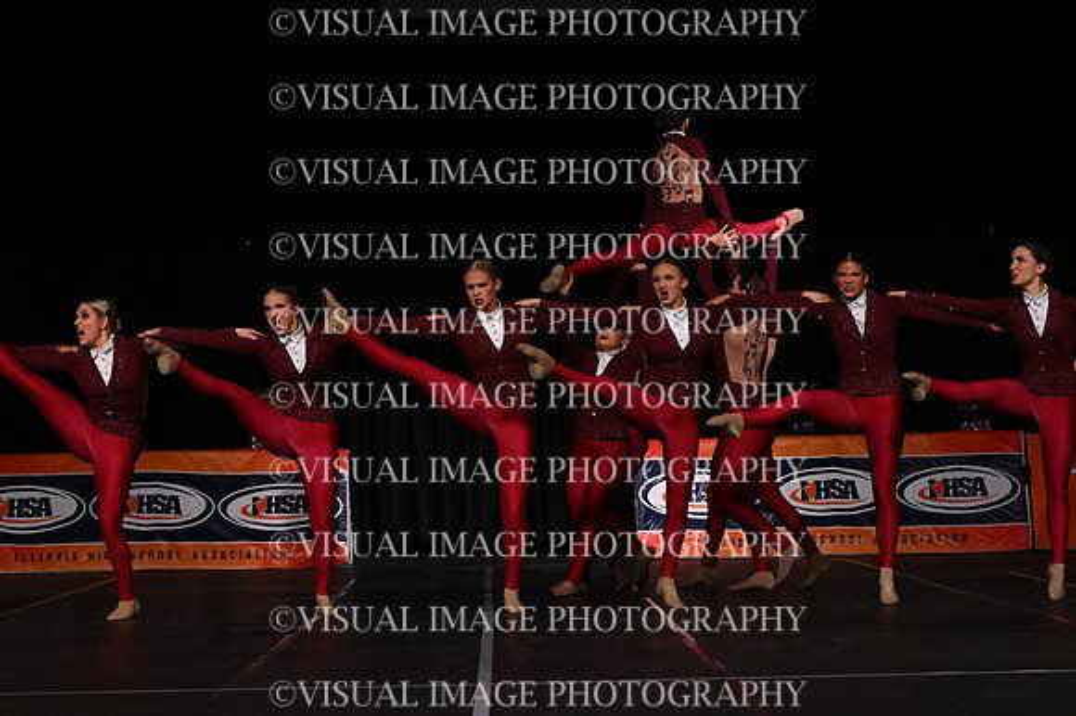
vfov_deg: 12.7
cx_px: 538
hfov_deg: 18.9
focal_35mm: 108
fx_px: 3226
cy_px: 358
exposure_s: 1/1000
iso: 6400
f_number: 4
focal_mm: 72
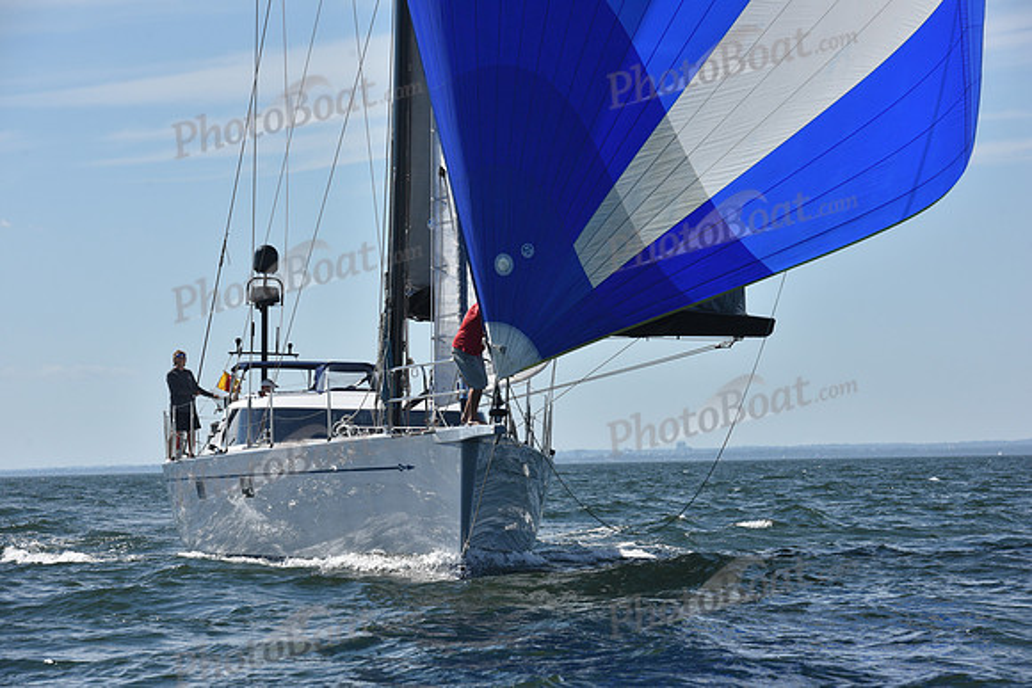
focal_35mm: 145
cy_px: 344
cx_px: 516
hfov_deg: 14.2
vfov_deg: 9.5
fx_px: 4157
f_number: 10
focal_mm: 145
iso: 320
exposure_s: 1/1250
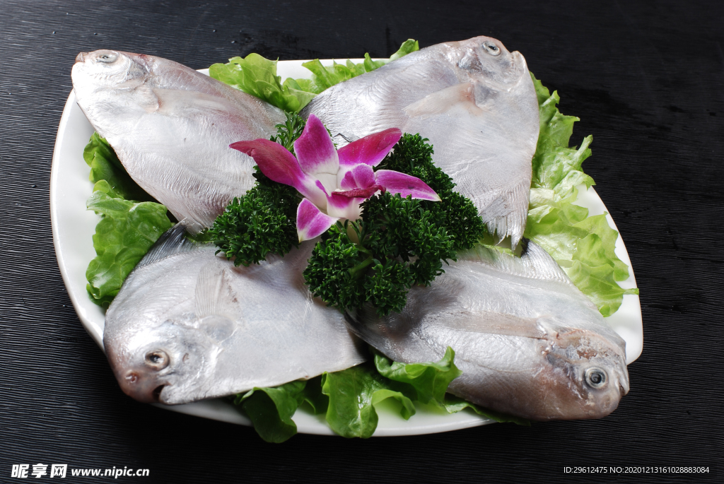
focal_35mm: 75
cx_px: 362
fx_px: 1510
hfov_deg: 27.0
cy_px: 242
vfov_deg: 18.2
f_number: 13
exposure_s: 1/125
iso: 100
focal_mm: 50
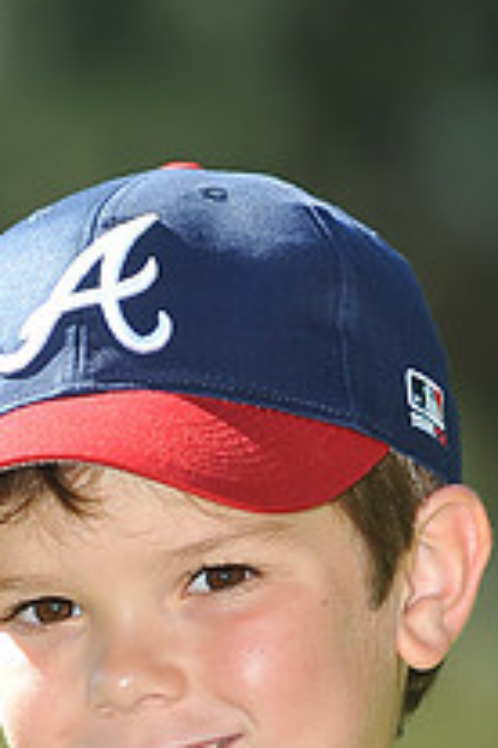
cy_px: 907
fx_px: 11640
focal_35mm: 561
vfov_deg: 3.7
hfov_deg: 2.5
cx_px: 209
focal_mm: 200
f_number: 4.5
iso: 200
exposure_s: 1/640
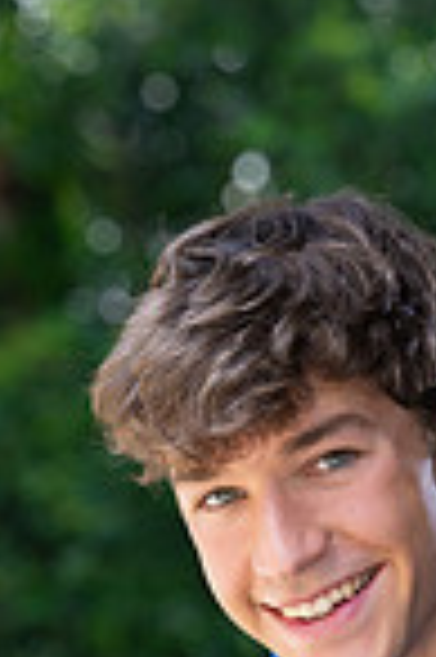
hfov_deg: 3.9
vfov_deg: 5.8
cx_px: 346
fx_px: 6446
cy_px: 716
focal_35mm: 354
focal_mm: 115
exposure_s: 1/200
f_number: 4.5
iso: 160
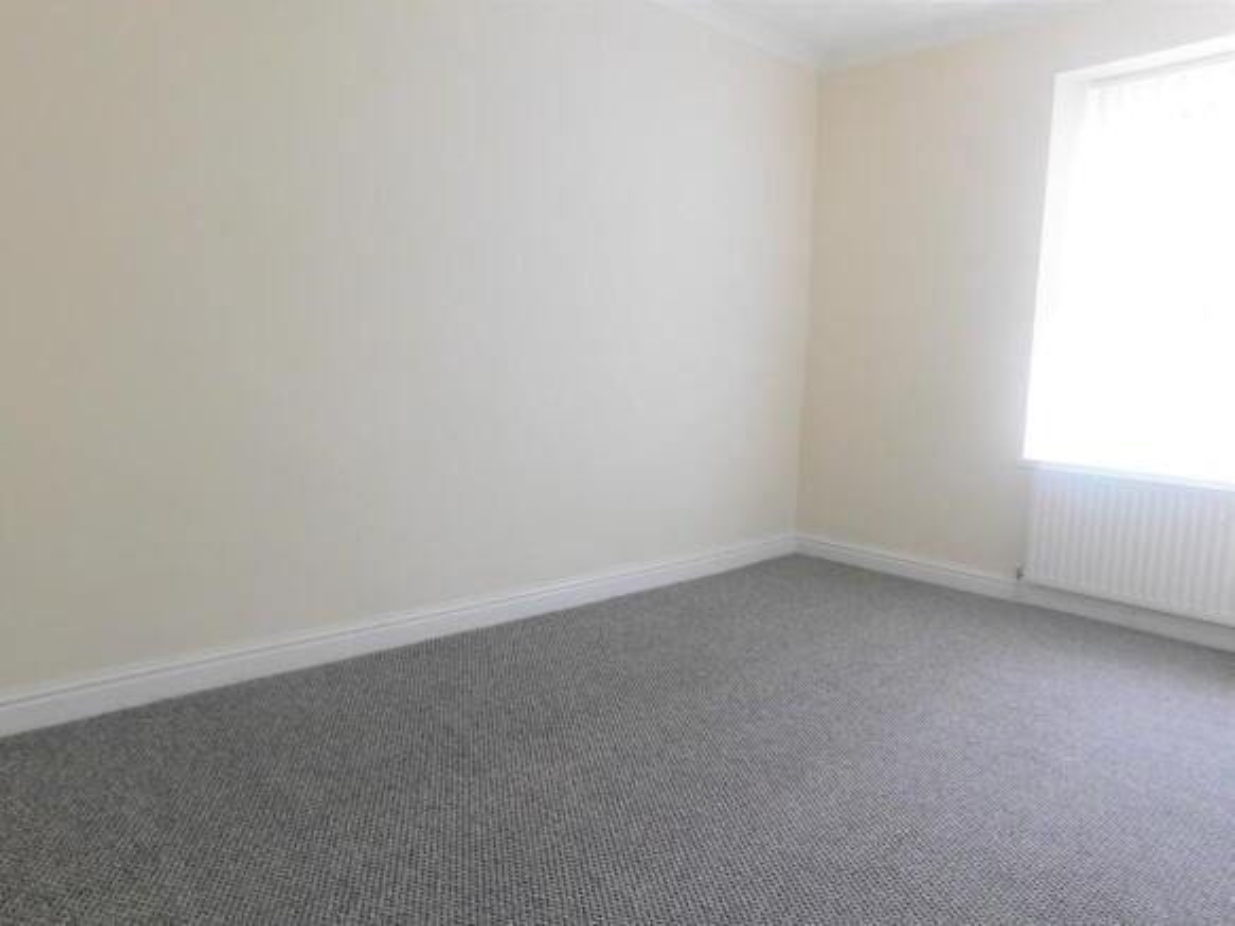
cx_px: 618
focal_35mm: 23
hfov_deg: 73.9
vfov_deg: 58.9
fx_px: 820
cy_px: 463
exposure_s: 1/30
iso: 280
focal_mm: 4
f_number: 3
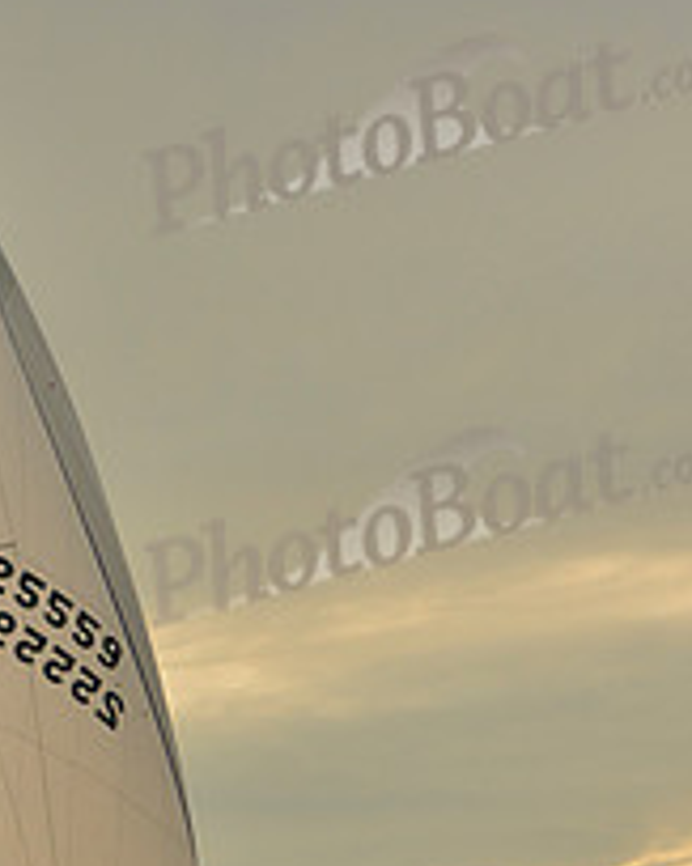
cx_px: -74
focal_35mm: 187
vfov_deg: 10.3
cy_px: 798
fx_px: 4791
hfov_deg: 8.2
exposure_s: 1/500
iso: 800
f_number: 11
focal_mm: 70
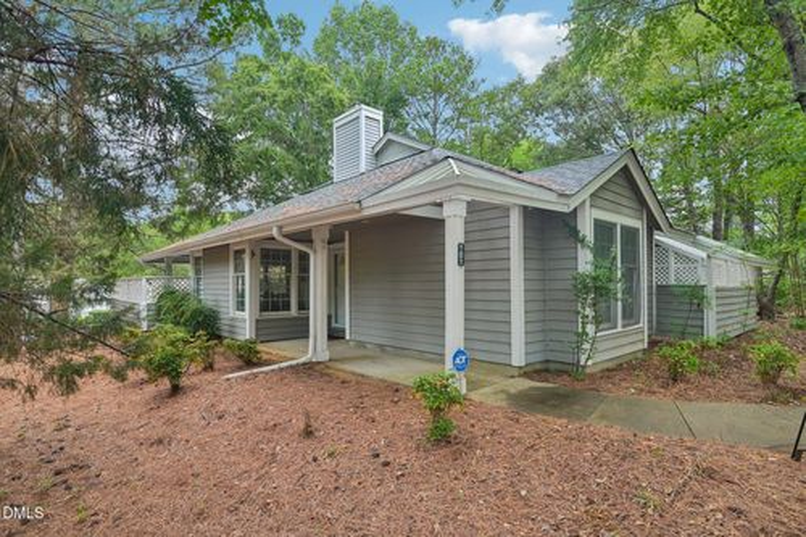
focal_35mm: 18
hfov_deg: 90.0
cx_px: 403
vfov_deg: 67.3
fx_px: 403
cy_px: 268
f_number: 8
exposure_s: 1/20
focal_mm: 18.5
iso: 360
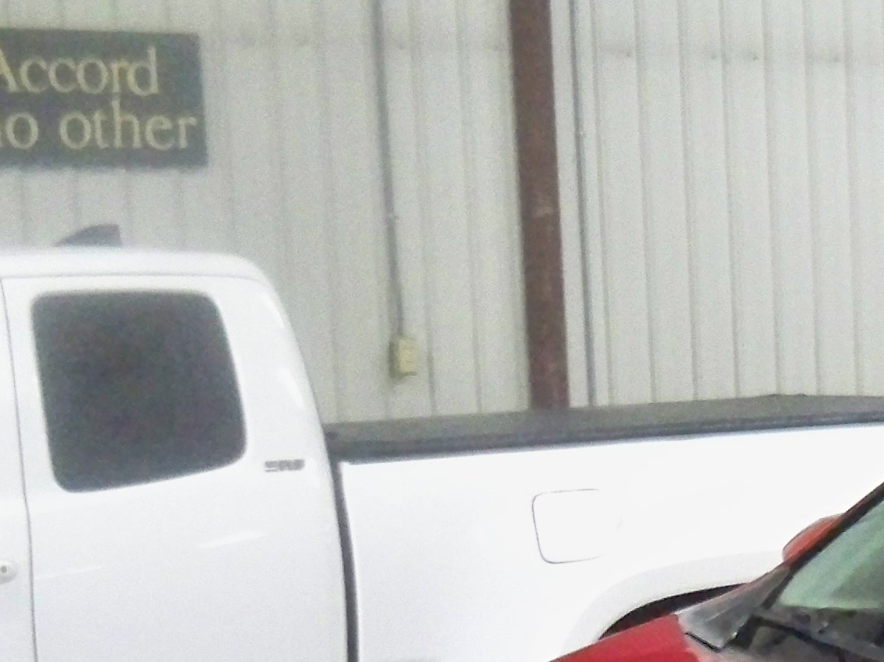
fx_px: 2885
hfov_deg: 16.0
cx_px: 1301
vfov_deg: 12.6
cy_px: 928
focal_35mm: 113
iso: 1250
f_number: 3.1
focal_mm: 6.3
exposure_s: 1/60
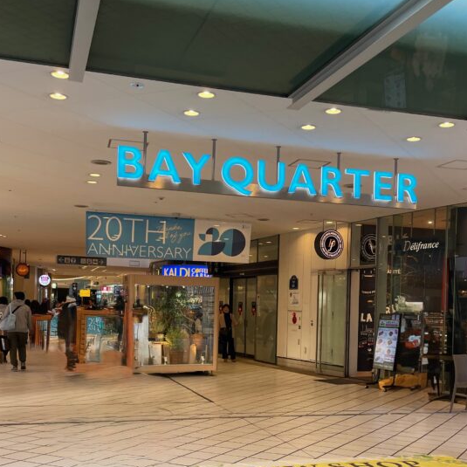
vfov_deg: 37.9
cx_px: 260
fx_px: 672
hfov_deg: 38.3
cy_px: 317
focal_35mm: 44
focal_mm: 4.2
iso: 40
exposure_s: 1/100
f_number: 1.6
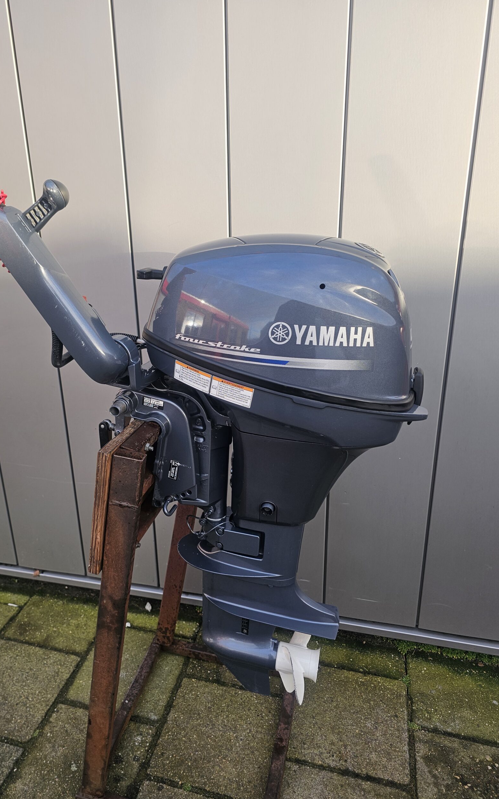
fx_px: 544
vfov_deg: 72.5
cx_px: 197
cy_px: 406
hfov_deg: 48.9
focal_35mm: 25
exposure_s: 1/100
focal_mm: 6.3
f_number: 1.7
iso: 16
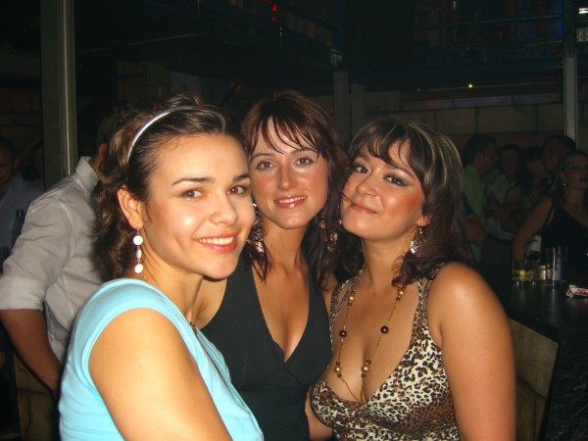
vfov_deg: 37.7
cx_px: 294
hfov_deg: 49.0
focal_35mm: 38
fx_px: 645
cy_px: 220
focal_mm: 7.9
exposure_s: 1/60
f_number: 2.8
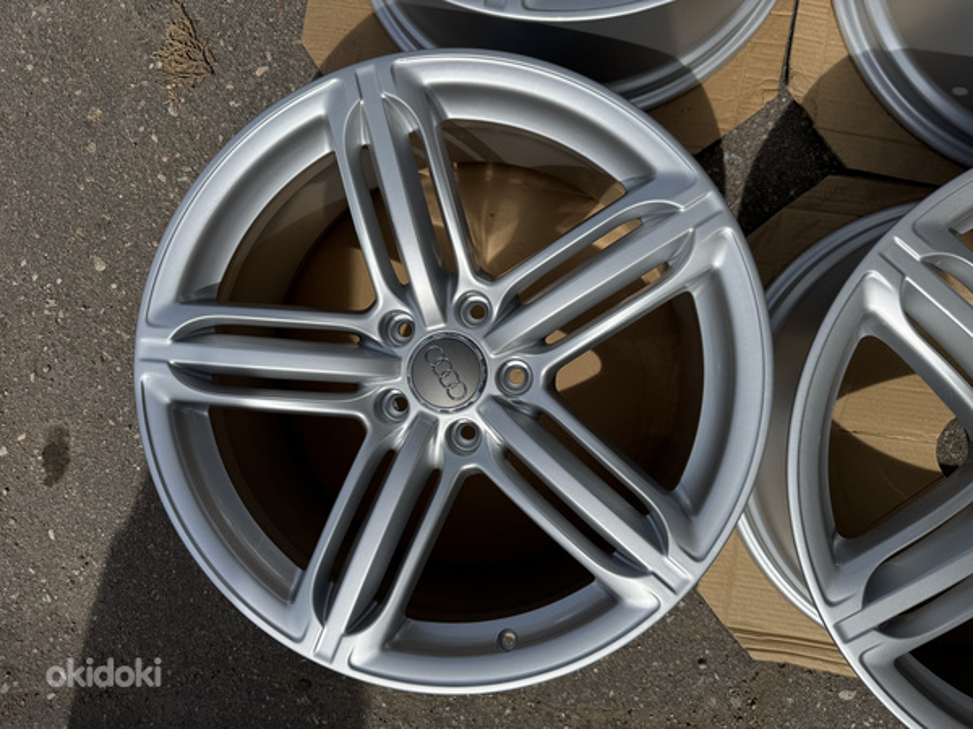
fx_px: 675
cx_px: 486
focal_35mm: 24
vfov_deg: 56.8
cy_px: 364
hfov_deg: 71.6
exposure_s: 1/9009
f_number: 1.78
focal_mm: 6.76
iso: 80
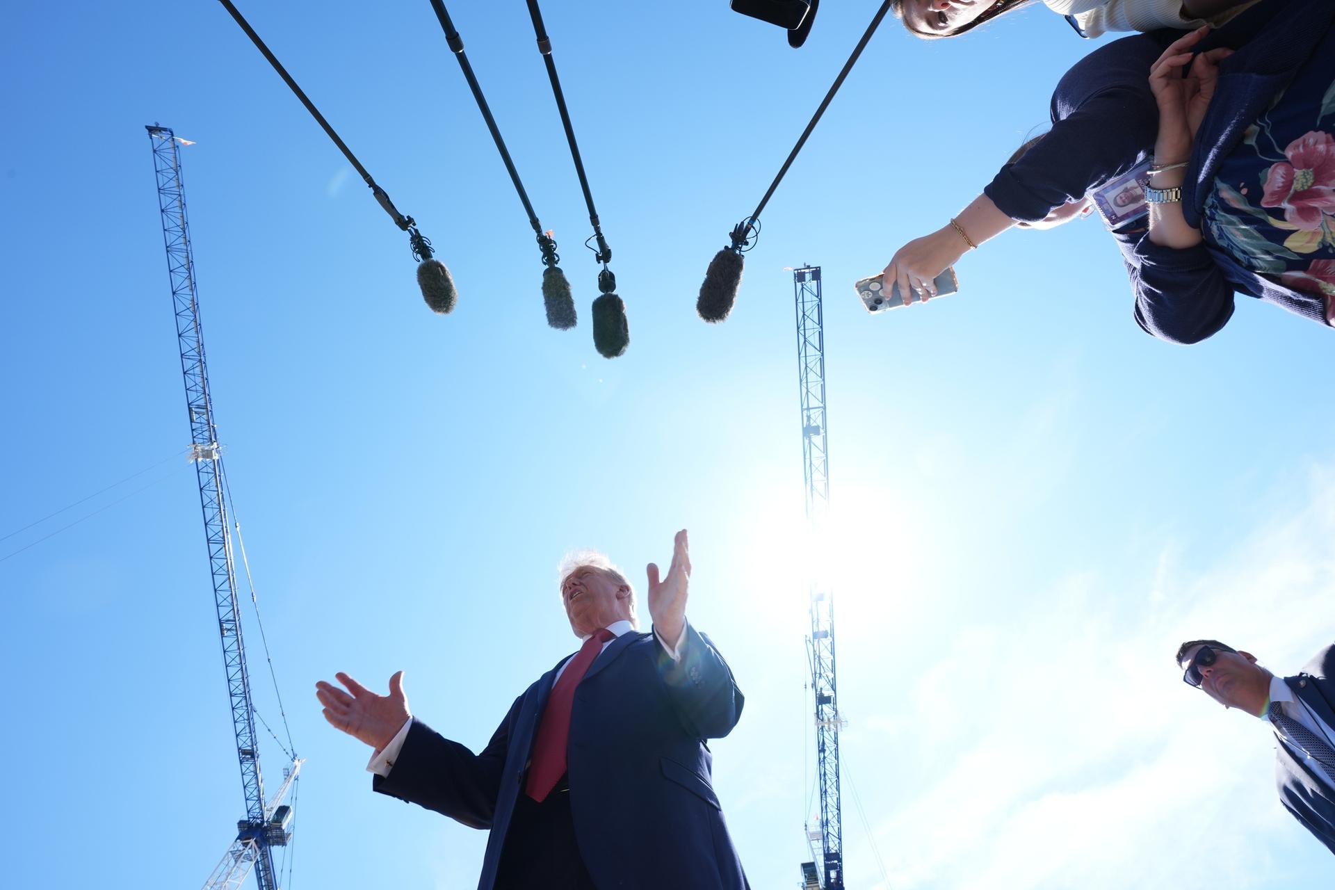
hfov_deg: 96.7
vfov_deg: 73.7
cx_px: 668
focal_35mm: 16
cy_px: 445
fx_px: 593
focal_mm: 16
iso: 400
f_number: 10
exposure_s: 1/400
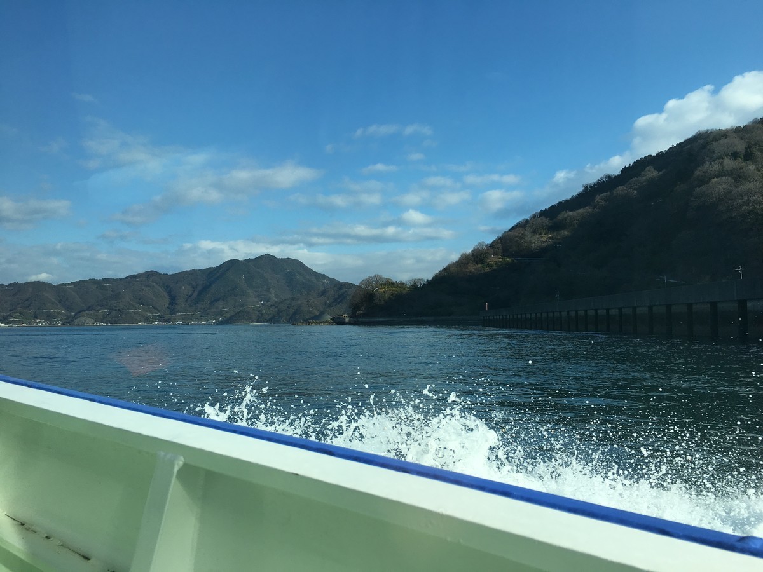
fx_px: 639
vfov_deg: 48.2
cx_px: 382
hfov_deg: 61.7
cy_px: 286
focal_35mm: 29
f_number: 2.2
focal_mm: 4.15
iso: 25
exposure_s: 1/1672
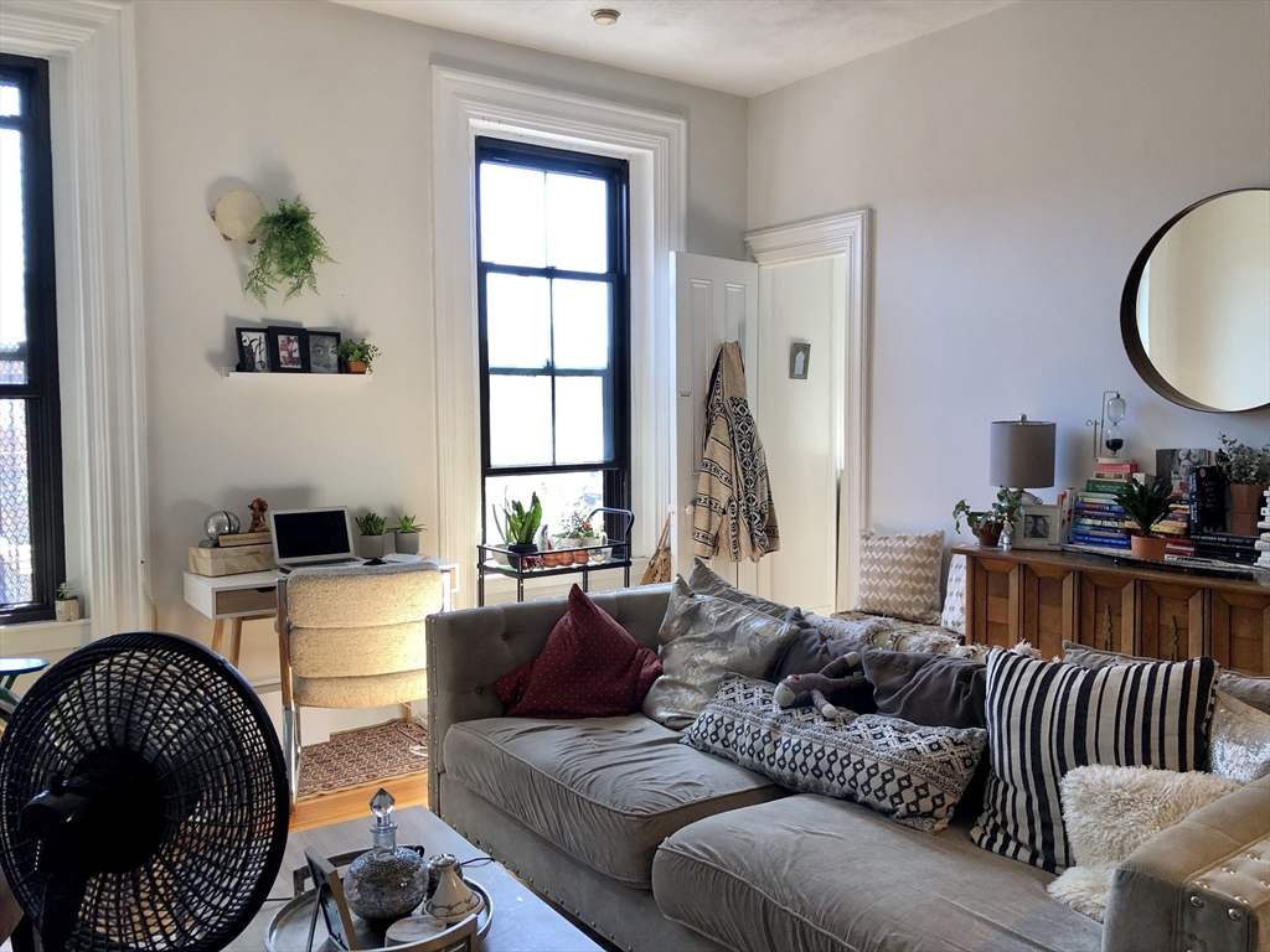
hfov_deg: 63.4
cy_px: 476
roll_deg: +0.6
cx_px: 635
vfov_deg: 49.7
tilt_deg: -3.0
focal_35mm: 28
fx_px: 1027
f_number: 1.8
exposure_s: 1/40
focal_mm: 4
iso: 25
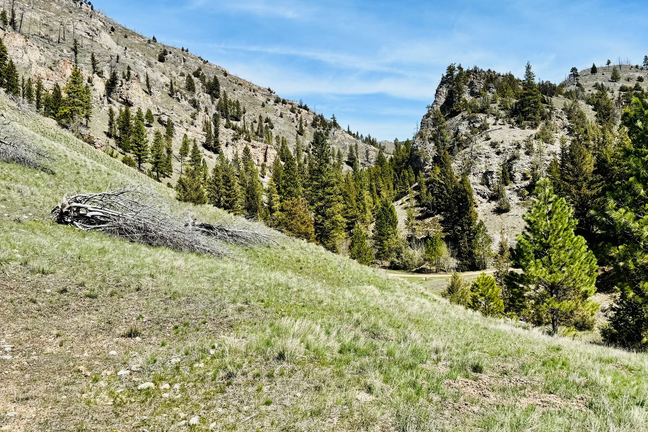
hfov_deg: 60.3
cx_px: 332
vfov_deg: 42.3
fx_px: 558
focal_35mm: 31
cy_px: 196
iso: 80
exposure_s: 1/4950
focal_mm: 6.76
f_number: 1.78
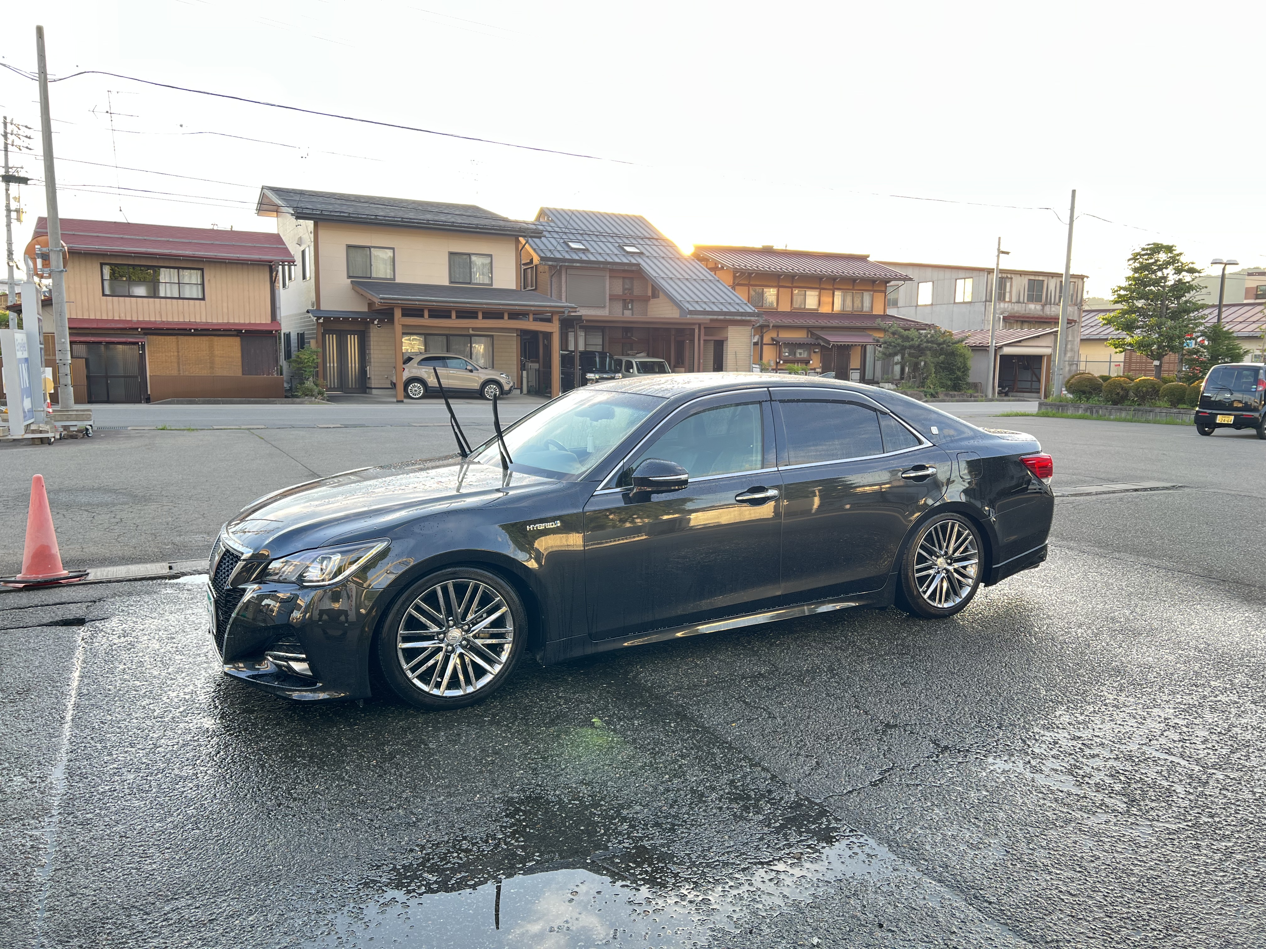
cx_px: 633
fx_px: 951
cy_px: 474
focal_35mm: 26
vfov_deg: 53.1
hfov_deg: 67.3
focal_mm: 5.7
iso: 50
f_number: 1.5
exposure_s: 1/121
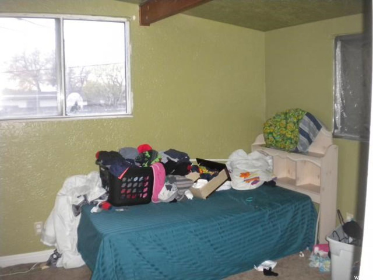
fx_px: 377
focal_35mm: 35
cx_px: 186
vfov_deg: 40.7
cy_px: 140
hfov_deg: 52.6
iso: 400
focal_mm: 6.3
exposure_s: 1/30
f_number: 3.1
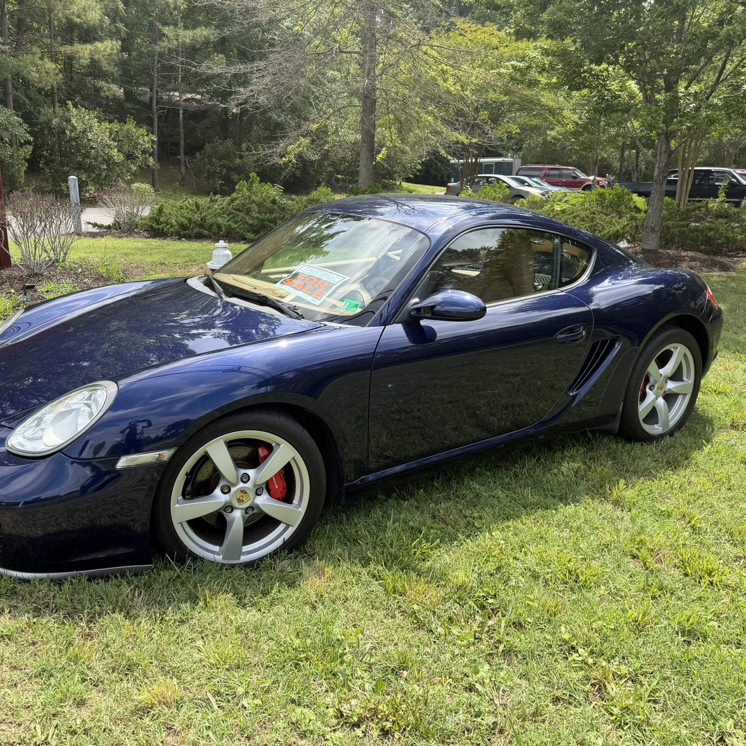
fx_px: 707
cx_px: 337
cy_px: 364
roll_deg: -0.4
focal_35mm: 29
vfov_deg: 55.6
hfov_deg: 55.5
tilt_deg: -15.9
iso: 80
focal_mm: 6.76
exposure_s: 1/1522
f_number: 1.78
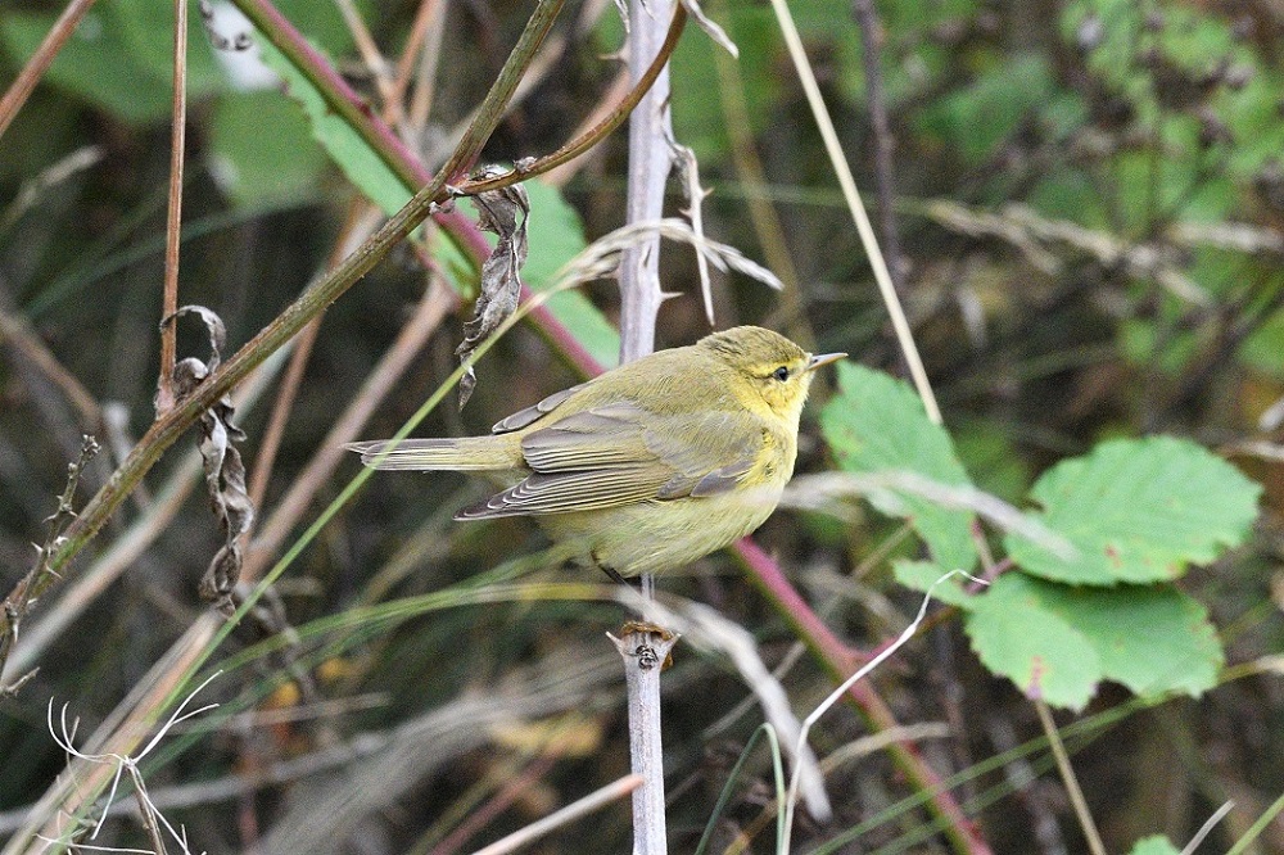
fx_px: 26740
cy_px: 428
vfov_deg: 1.8
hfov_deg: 2.8
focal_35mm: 750
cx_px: 642
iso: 4000
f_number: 5.6
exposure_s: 1/1600
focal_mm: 500
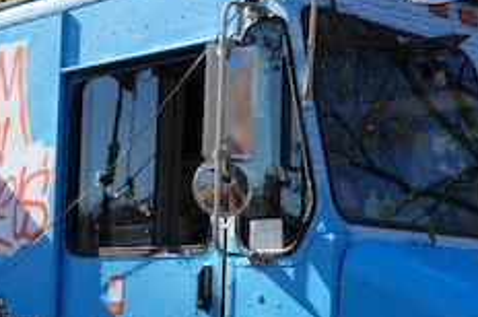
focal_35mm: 89
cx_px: 66
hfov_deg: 22.4
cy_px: 277
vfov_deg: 15.2
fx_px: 1180
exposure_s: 1/400
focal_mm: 28
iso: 100
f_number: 4.5
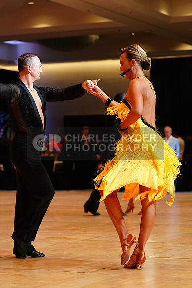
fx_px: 815
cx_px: 96
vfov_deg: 20.0
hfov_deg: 13.4
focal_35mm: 102
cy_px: 144
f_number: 4
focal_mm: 102
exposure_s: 1/250
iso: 2500
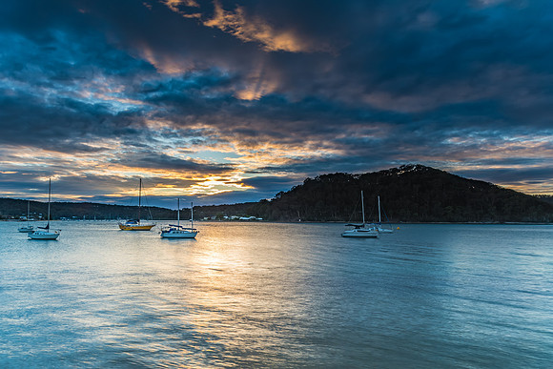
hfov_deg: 72.2
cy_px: 186
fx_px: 379
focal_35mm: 25
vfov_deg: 51.9
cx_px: 274
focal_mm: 16
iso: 50
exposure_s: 1/2.5
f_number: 16
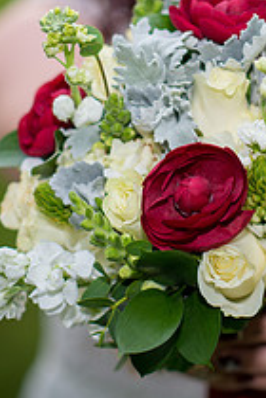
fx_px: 2017
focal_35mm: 182
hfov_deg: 7.5
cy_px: 27
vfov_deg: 11.2
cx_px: 218
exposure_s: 1/180
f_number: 2.4
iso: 100
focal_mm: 85
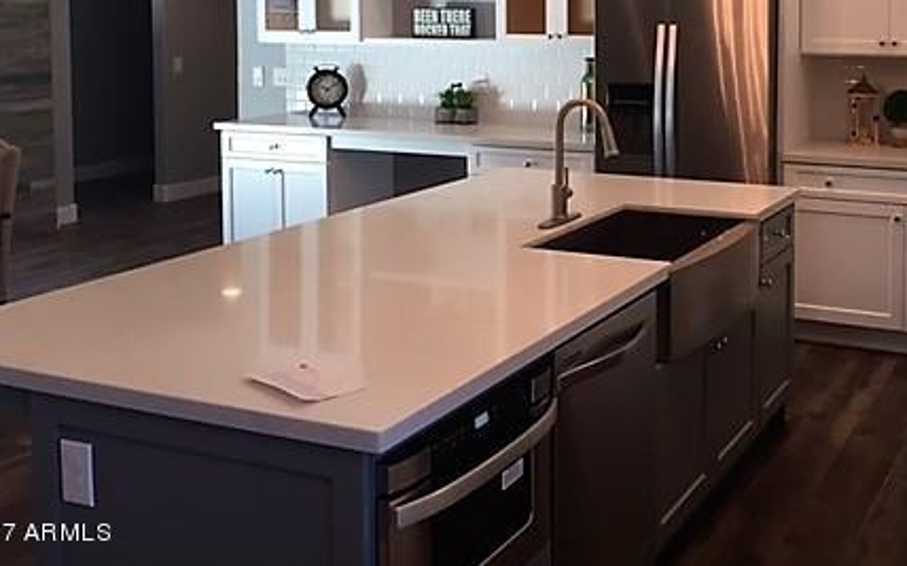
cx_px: 625
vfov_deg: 27.1
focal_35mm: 46
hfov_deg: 42.7
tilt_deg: -2.0
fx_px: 1136
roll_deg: +0.5
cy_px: 66
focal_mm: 4.15
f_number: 2.2
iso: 32
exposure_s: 1/30
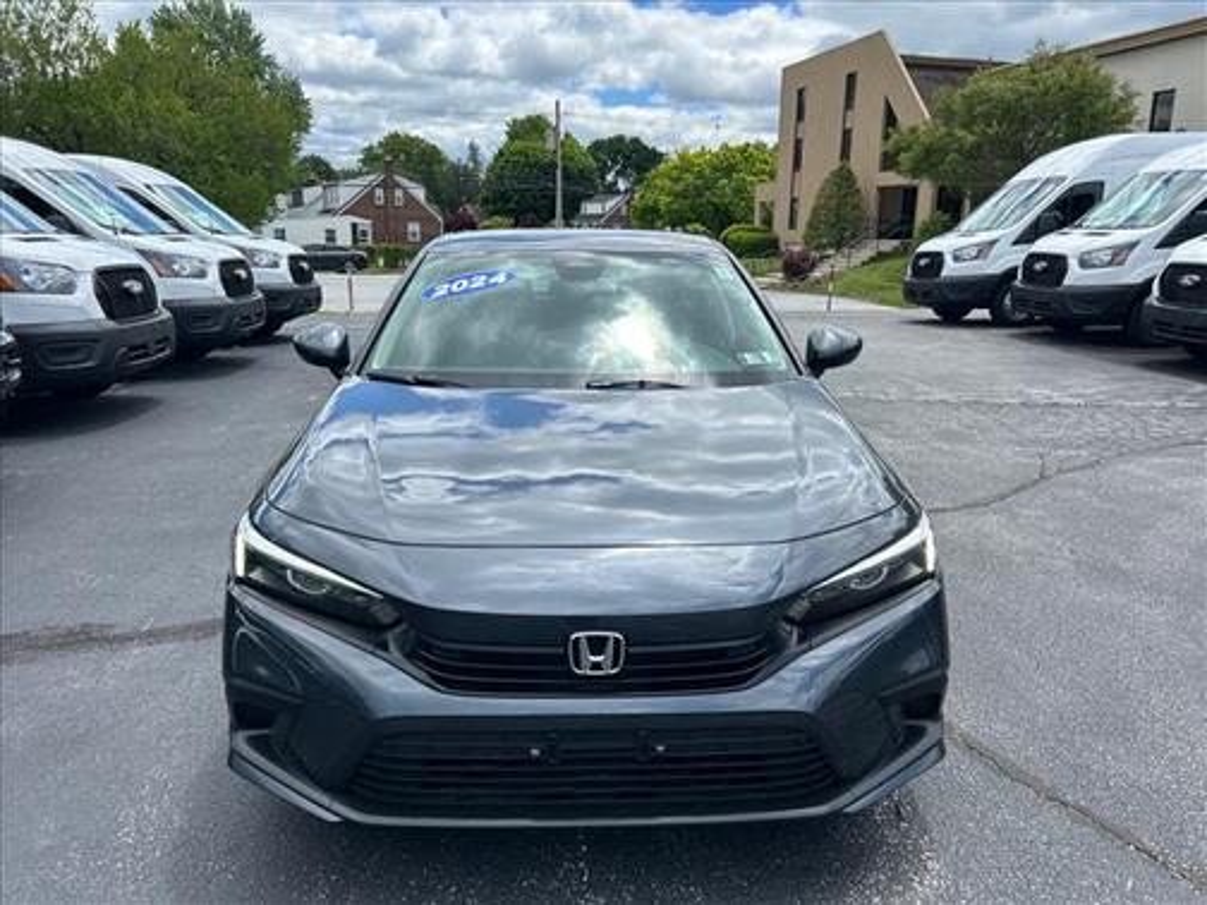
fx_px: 907
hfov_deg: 67.3
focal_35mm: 26
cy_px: 452
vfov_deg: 53.1
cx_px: 604
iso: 50
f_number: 1.5
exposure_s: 1/3165
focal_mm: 5.7
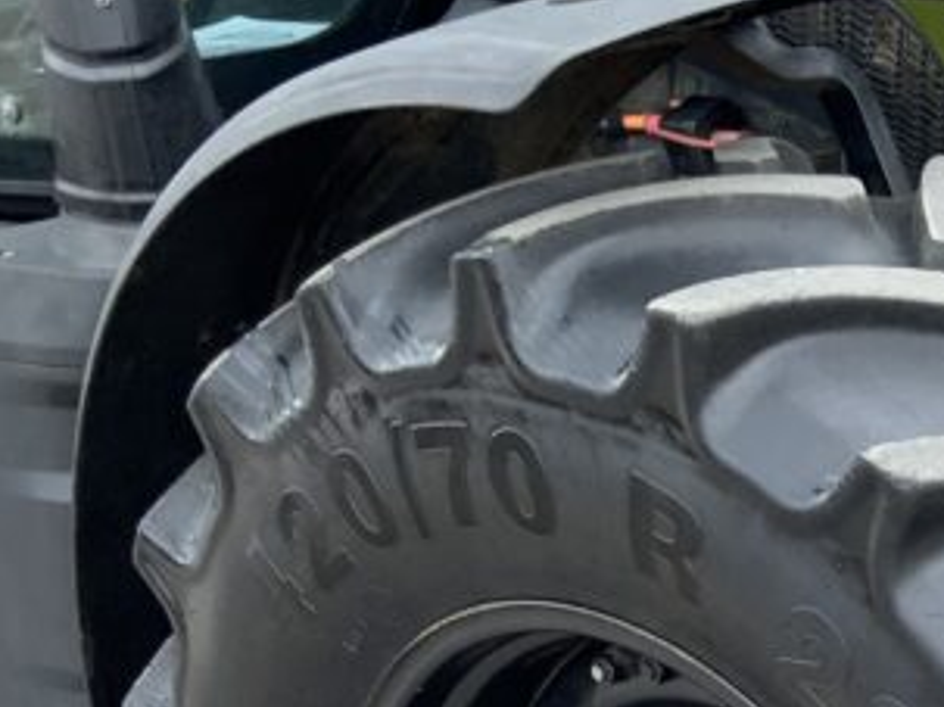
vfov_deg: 14.2
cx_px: 1066
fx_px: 2671
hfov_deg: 19.1
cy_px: 1012
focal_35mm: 98
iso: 25
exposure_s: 1/122
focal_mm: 3
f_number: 1.8
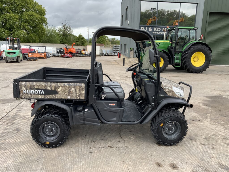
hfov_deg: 61.7
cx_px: 114
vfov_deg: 48.2
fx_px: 192
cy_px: 86
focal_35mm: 29
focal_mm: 3
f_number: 1.8
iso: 16
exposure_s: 1/428
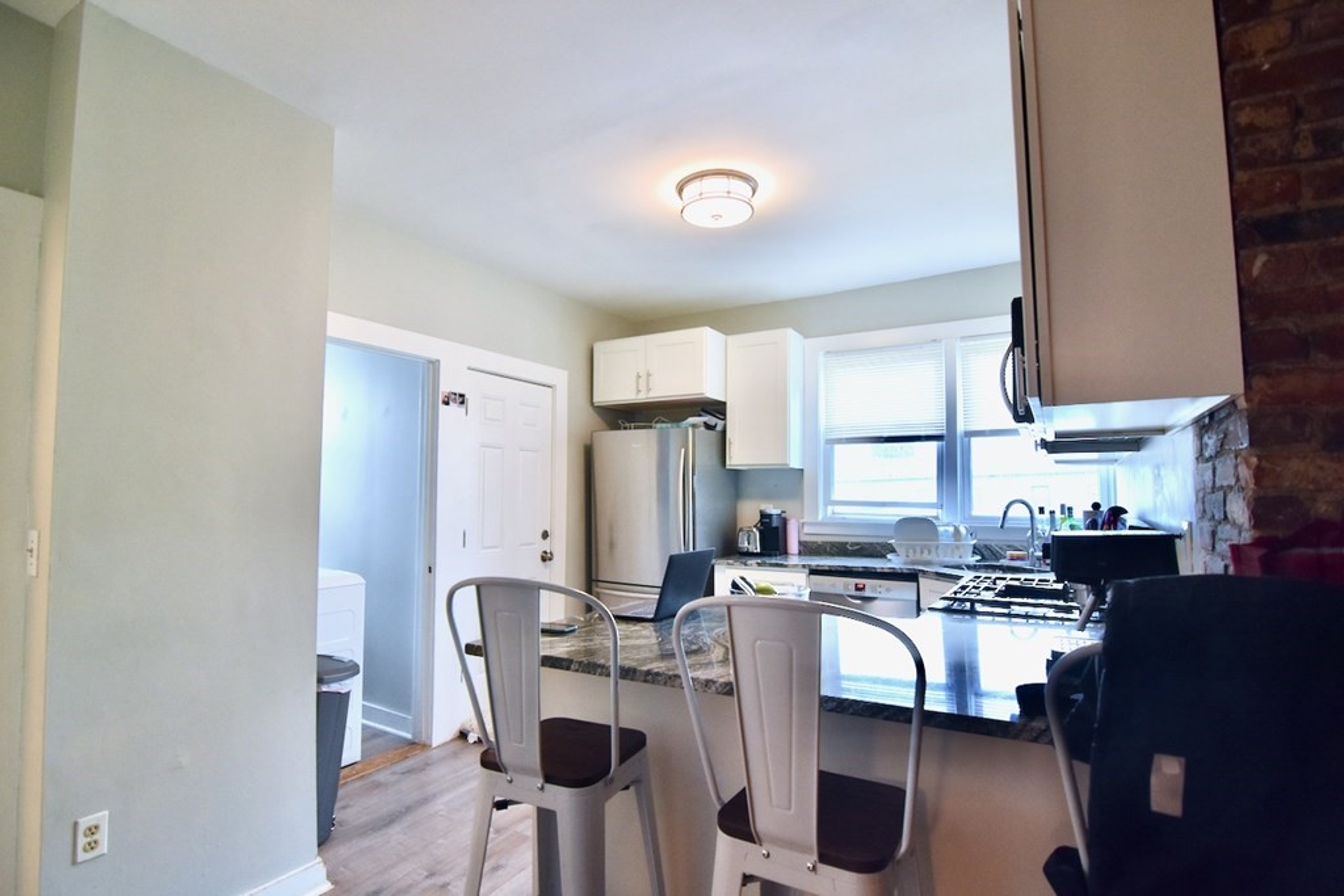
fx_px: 616
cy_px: 448
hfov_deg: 95.0
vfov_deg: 72.1
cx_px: 672
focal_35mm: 16
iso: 800
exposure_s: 1/80
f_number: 4.5
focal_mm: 11
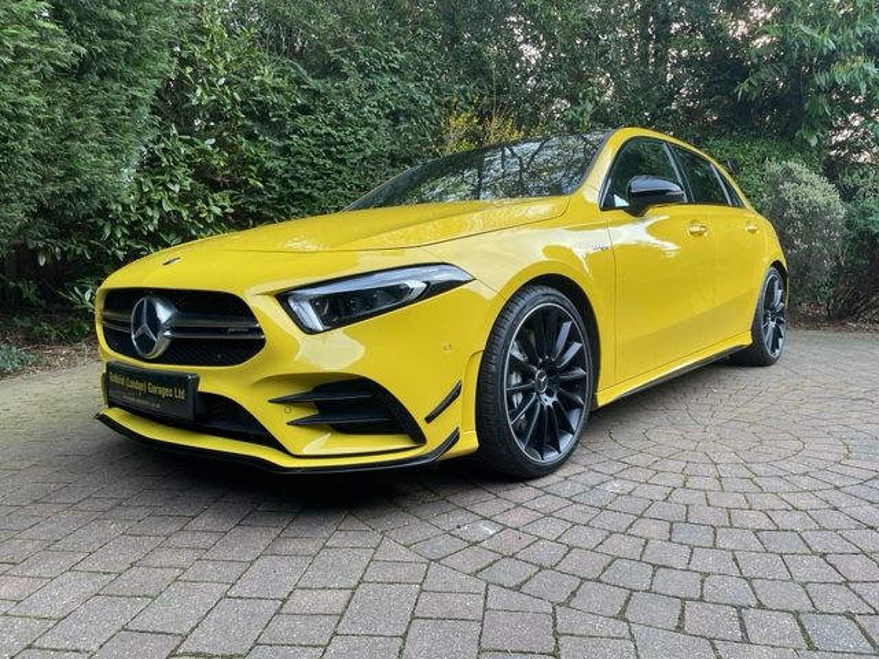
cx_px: 440
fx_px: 660
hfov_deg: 67.3
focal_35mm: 26
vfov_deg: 53.1
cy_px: 330
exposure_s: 1/121
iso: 40
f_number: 1.6
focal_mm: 4.2
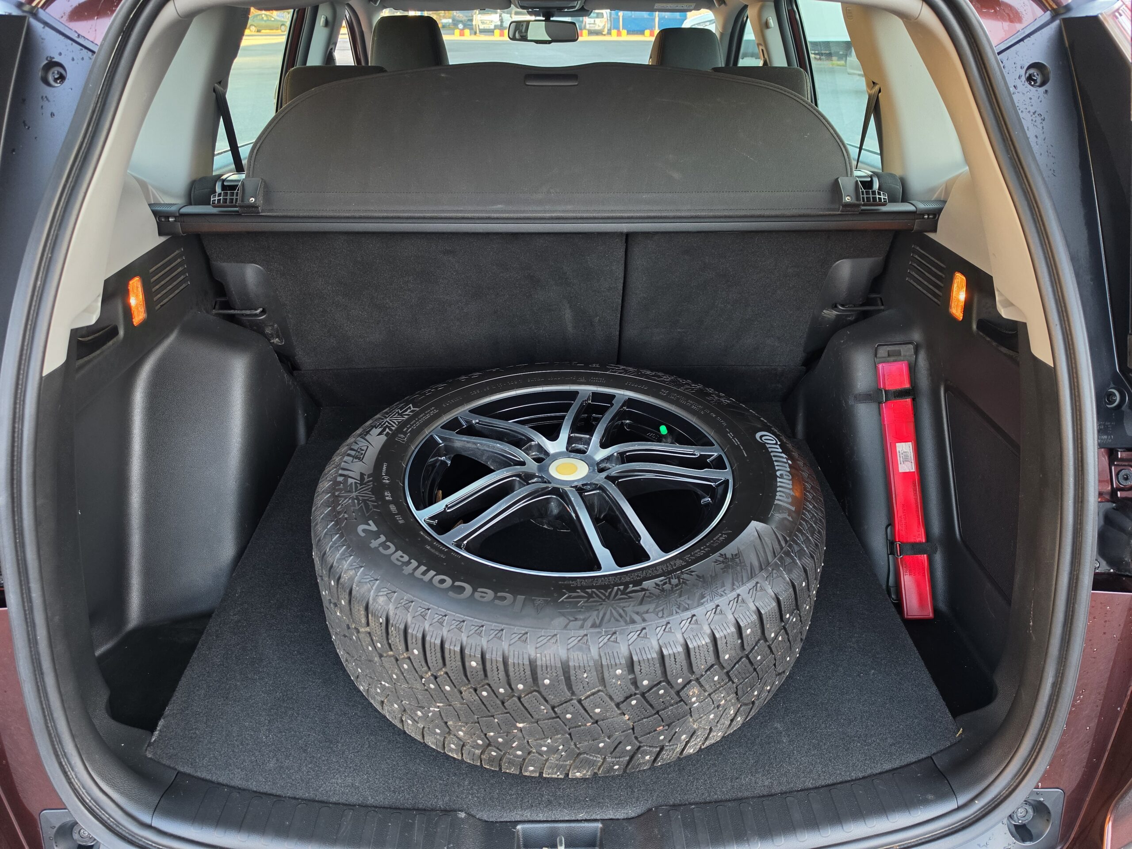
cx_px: 566
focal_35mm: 23
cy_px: 424
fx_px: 752
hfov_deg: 73.9
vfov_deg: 58.9
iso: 125
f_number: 1.4
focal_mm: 6.5
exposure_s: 1/180
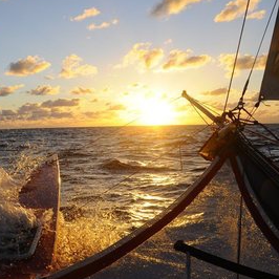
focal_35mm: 43
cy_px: 163
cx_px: 46
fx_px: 392
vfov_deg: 39.1
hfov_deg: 37.4
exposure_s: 1/500
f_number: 9
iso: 400
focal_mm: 18
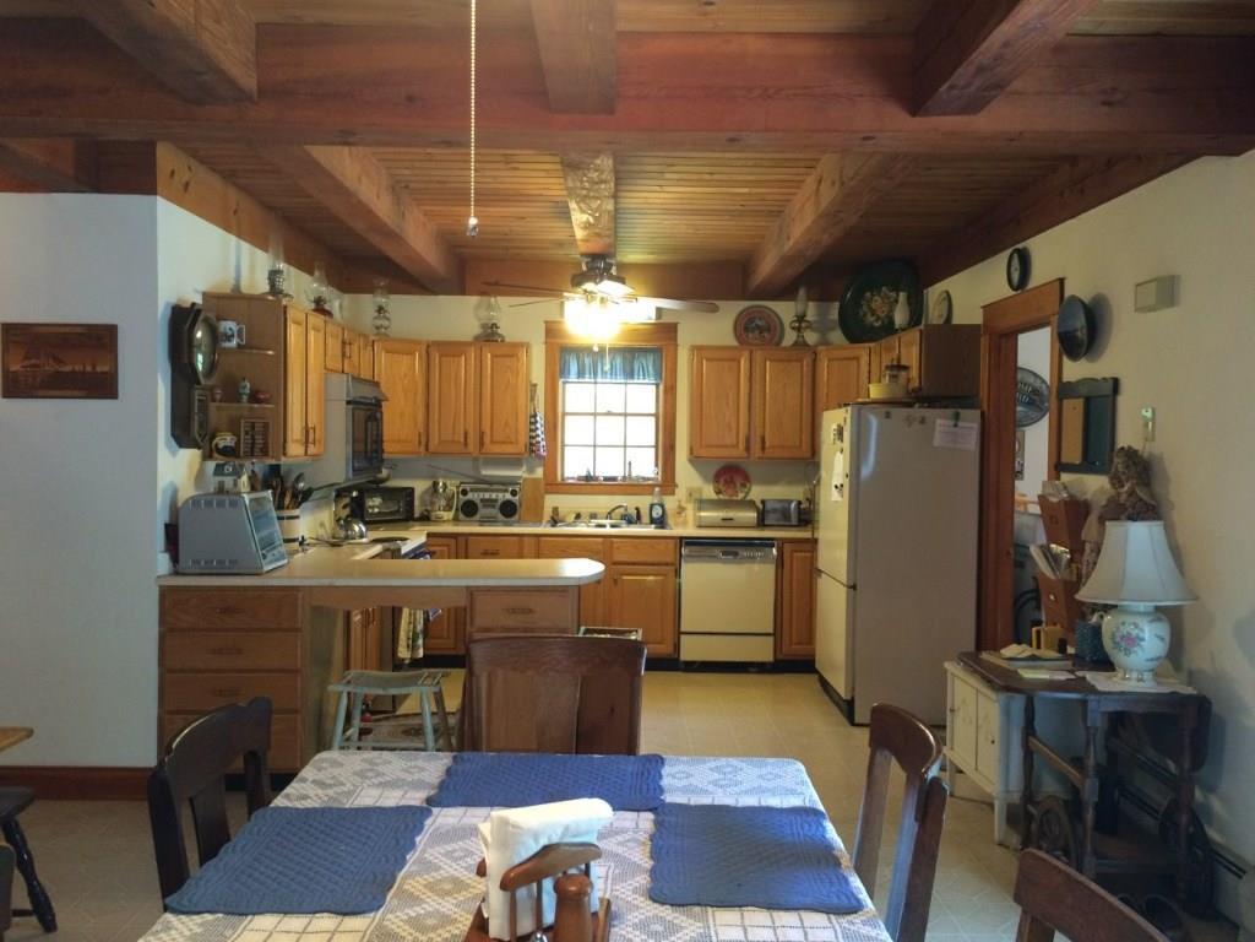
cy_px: 471
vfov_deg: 48.2
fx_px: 1051
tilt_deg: -3.1
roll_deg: -0.8
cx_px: 628
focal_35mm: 29
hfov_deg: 61.7
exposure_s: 1/30
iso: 125
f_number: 2.2
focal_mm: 4.15
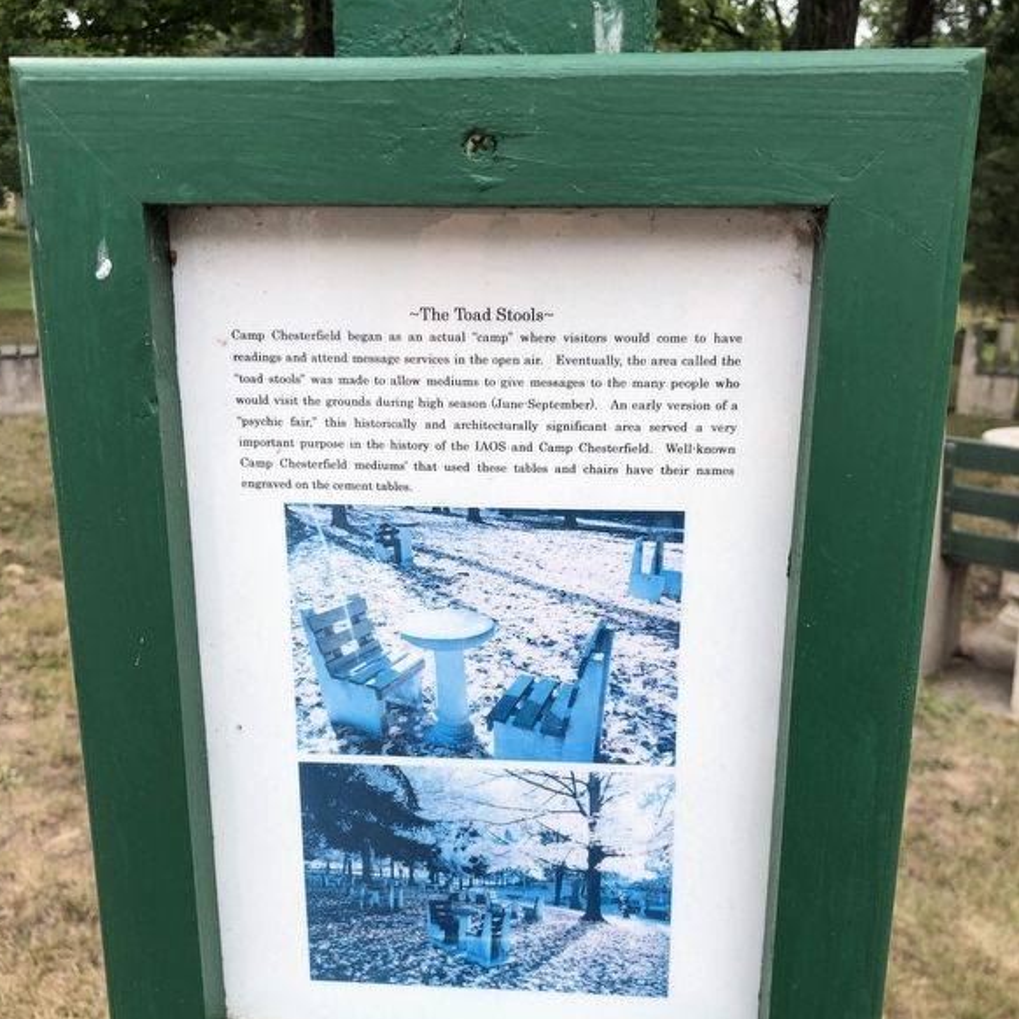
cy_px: 599
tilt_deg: -18.6
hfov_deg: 48.4
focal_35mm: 34
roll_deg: -3.2
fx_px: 1132
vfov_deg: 48.2
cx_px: 499
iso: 20
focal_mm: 4
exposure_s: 1/631
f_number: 1.8
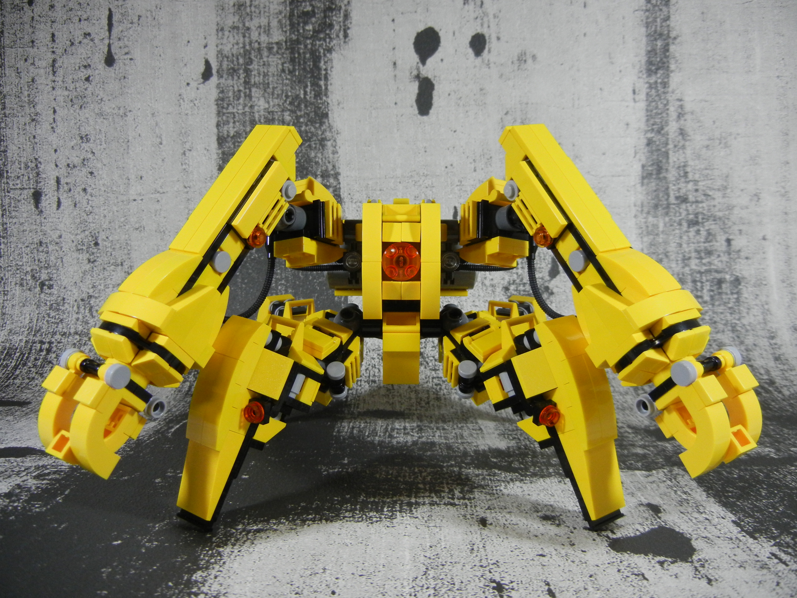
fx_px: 691
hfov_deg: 60.0
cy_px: 299
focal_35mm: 30
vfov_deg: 46.8
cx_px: 398
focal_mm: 5.4
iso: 400
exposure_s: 1/54.3
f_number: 3.5
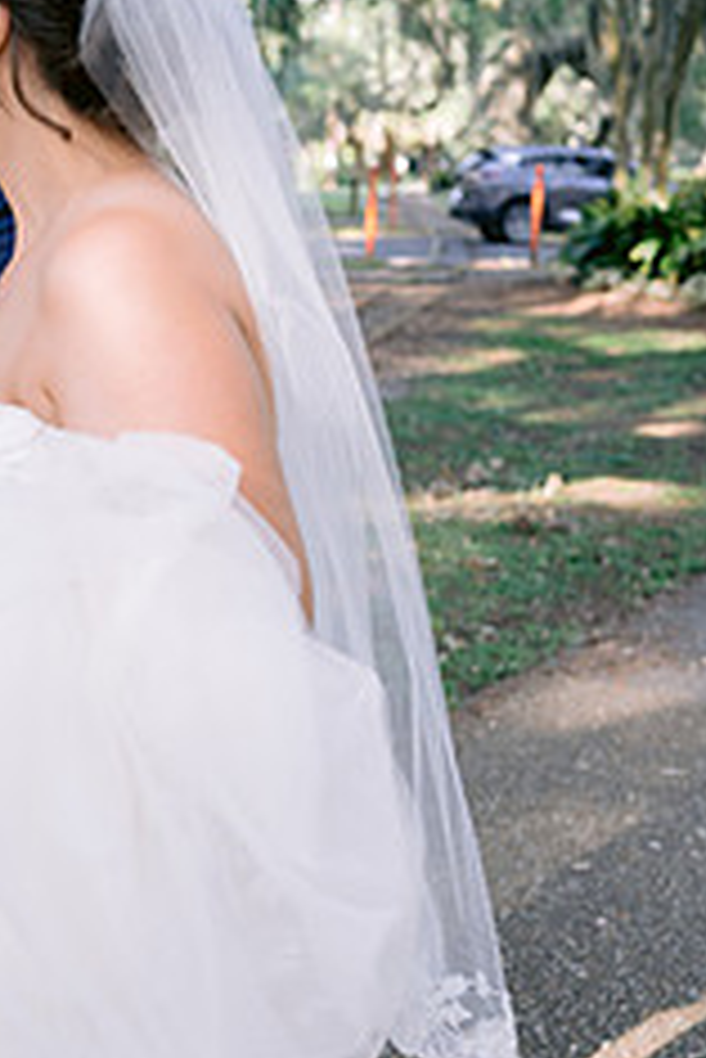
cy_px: 599
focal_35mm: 67
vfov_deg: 30.0
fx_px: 1968
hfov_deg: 19.9
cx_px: 58
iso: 250
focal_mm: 35
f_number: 2.8
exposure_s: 1/250
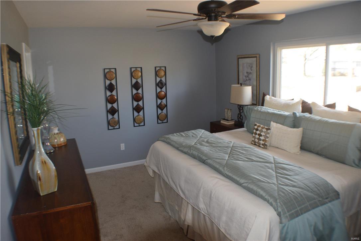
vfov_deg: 40.0
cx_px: 180
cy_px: 120
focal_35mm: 33
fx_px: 331
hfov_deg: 57.2
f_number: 5.6
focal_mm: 22
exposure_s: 1/125
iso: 800
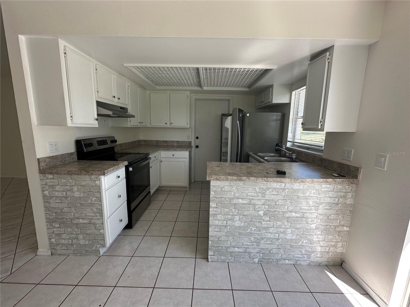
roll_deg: -1.3
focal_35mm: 14
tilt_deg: -8.9
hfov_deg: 102.1
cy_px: 154
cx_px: 205
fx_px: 166
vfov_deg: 85.7
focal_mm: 2.22
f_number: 2.2
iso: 40
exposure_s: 1/166
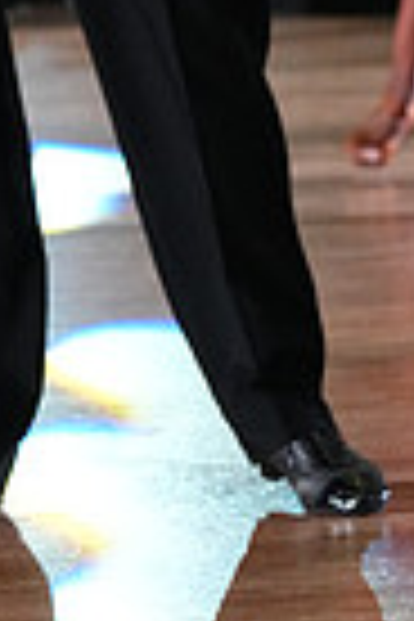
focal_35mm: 543
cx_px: 520
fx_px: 9366
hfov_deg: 2.5
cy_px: -342
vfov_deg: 3.8
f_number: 5.6
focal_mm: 129
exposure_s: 1/400
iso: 8000
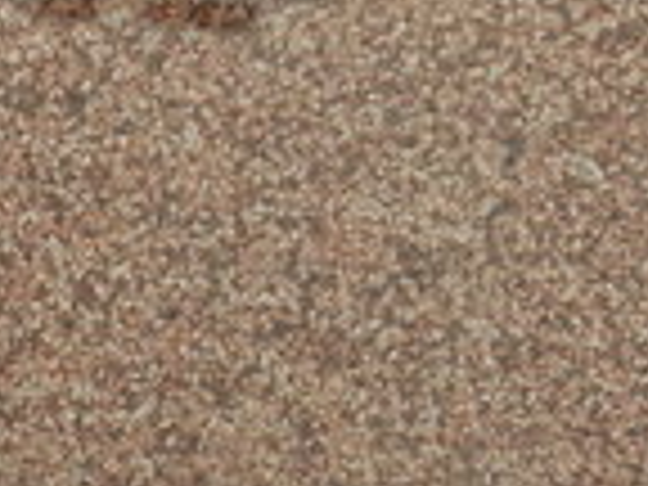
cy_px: -202
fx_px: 2696
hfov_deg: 12.9
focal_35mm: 144
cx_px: -378
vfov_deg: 10.0
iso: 64
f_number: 5.6
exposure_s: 1/60
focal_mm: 4.6
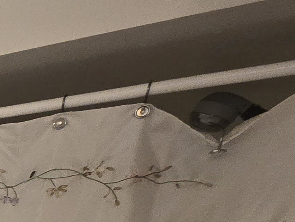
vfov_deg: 18.1
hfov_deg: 16.6
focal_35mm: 61
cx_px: -367
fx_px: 520
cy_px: 420
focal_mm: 2.2
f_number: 2.2
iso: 200
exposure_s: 1/60
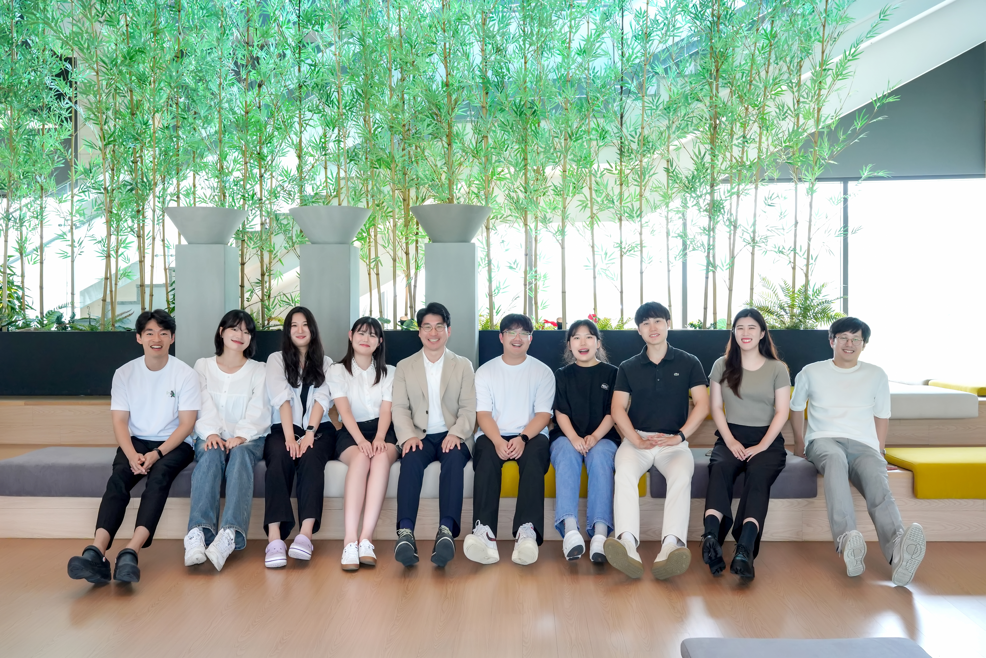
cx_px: 493
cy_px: 329
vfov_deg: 37.9
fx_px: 959
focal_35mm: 35
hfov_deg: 54.4
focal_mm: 35
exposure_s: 1/200
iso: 2500
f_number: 6.3
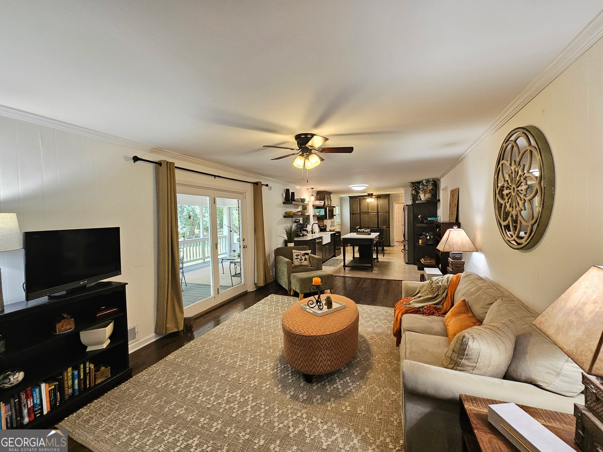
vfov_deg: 89.9
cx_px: 302
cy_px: 226
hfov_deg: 106.2
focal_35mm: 13
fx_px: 226
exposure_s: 1/60
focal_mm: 2.2
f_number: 2.2
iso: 250
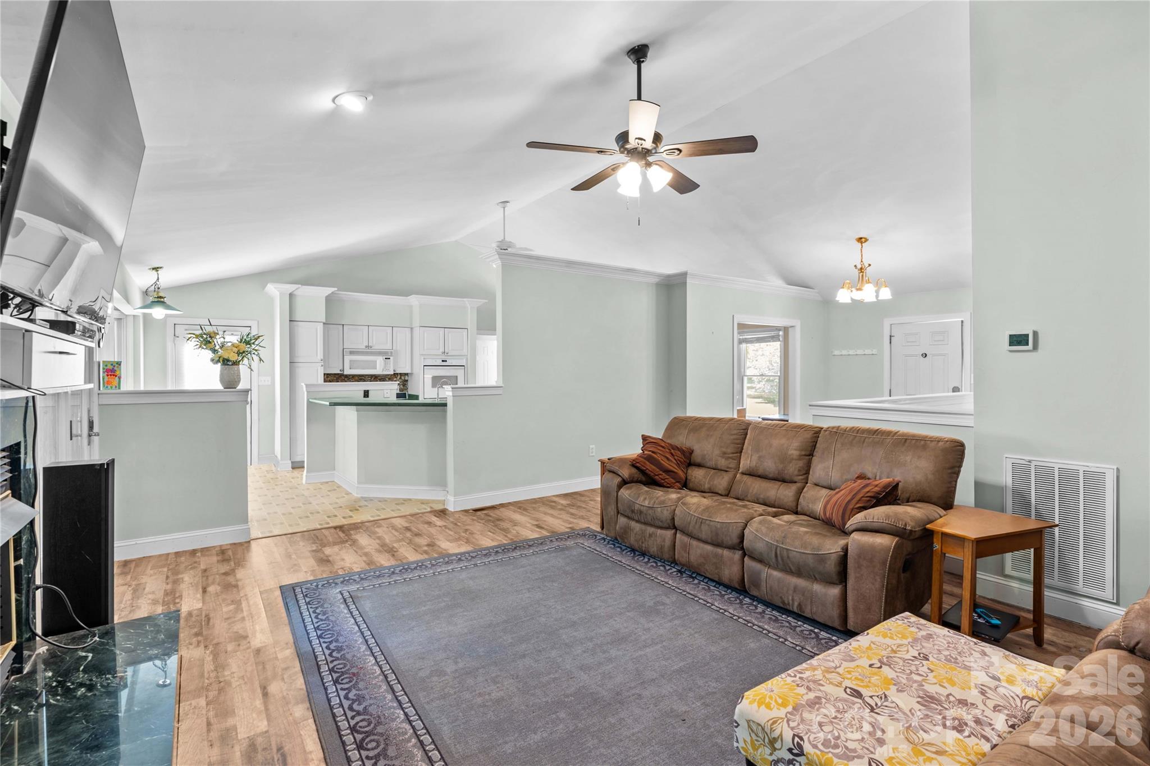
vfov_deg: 73.7
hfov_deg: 96.7
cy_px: 383
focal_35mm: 16
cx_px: 575
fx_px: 511
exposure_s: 1.6
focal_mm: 16
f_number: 8
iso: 100
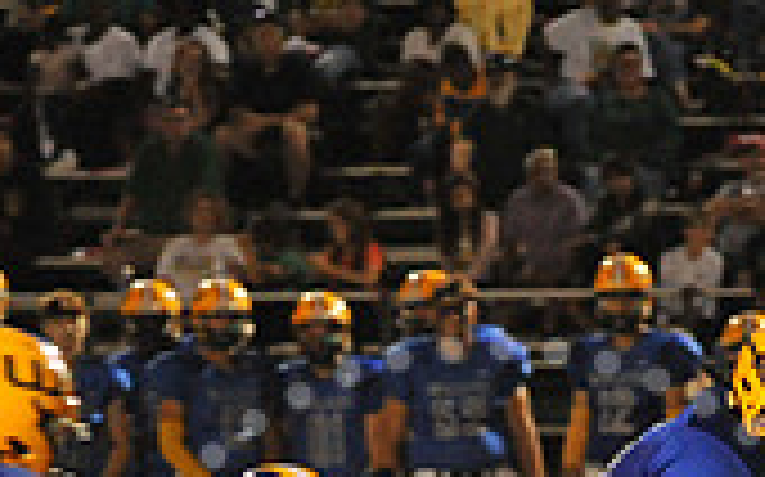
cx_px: 495
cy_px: 760
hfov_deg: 3.0
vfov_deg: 1.9
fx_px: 14501
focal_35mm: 696
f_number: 6.3
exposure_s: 1/200
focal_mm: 200
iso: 6400
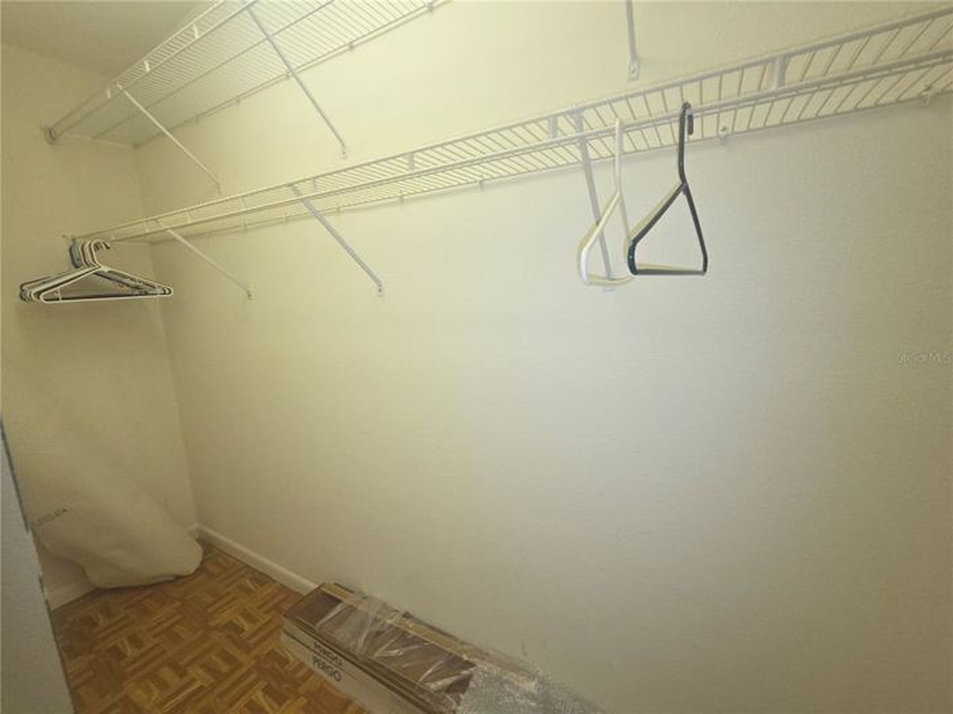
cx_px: 476
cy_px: 357
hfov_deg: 106.2
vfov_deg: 89.9
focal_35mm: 13
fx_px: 358
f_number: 2.2
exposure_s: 1/60
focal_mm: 2.2
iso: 125
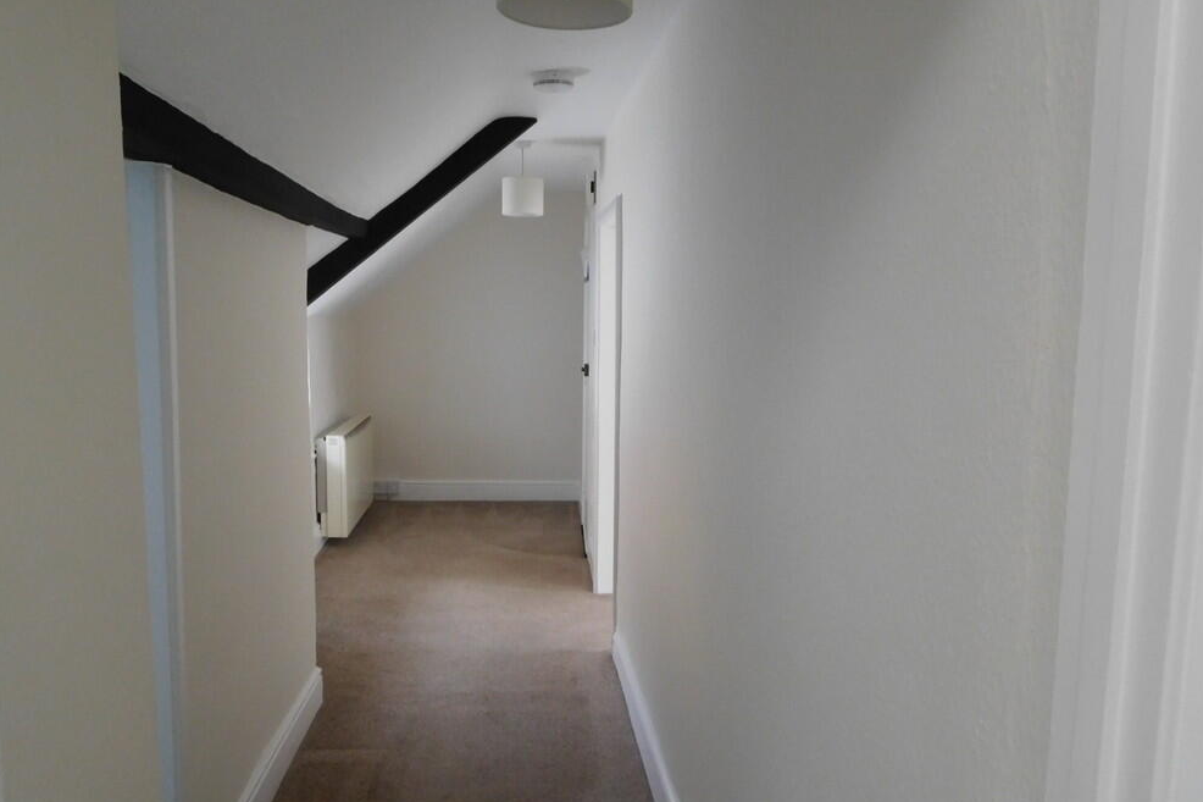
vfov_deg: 47.9
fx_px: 902
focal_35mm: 27
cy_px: 417
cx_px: 582
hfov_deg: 67.4
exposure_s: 1/30
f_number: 3.4
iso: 320
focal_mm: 4.5
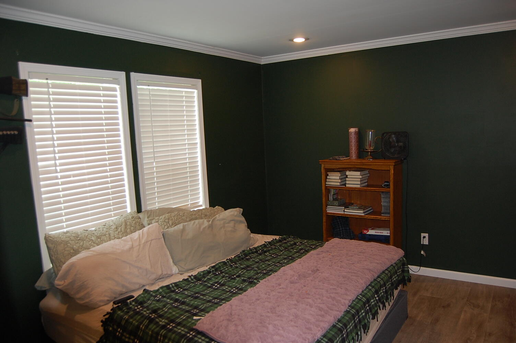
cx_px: 258
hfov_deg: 67.4
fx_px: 387
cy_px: 172
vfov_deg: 47.8
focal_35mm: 27
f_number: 3.5
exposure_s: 1/60
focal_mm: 18
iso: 400
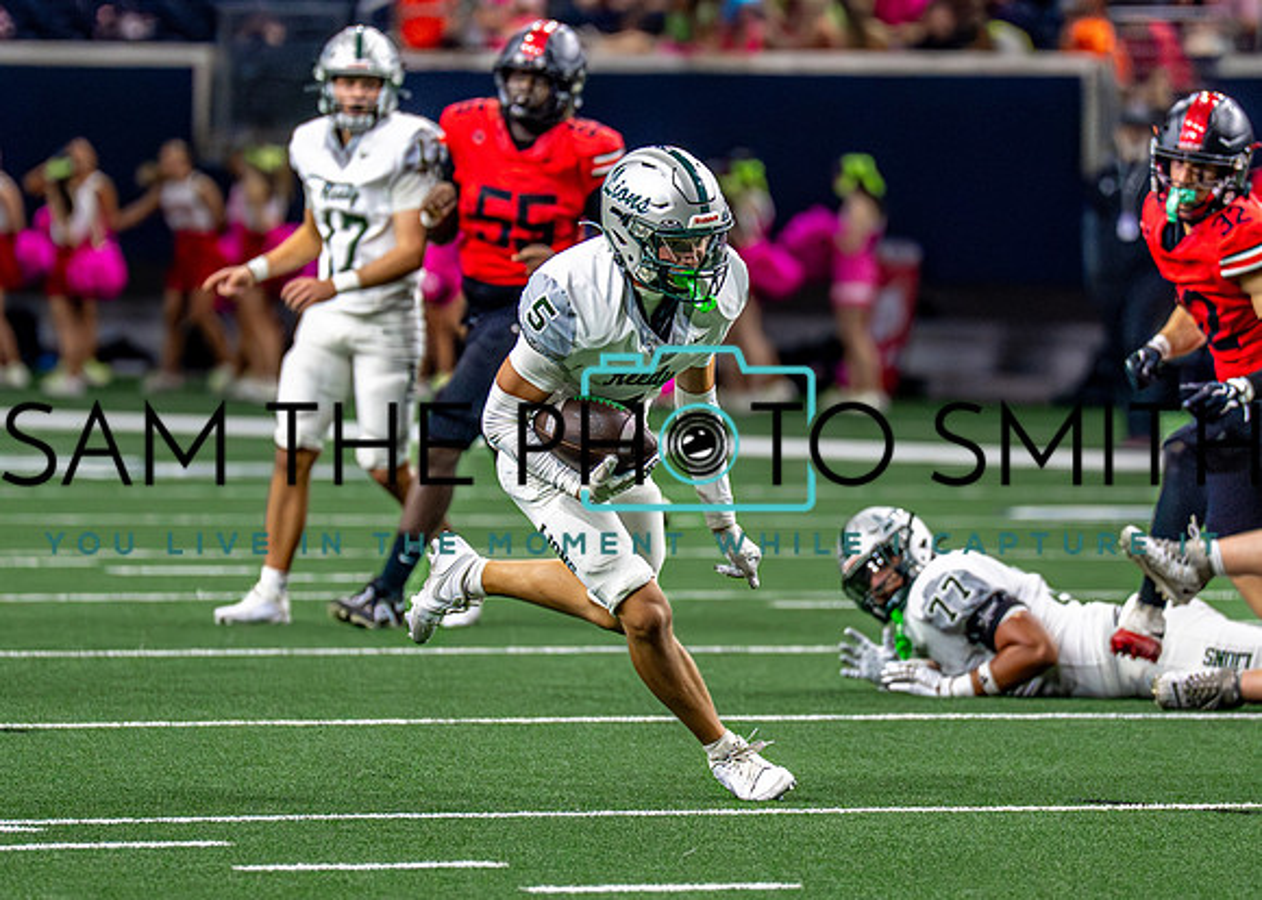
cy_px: 409
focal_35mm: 431
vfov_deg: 3.3
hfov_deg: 4.7
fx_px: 15438
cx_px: 719
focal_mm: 200
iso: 5000
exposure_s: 1/2000
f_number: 2.8
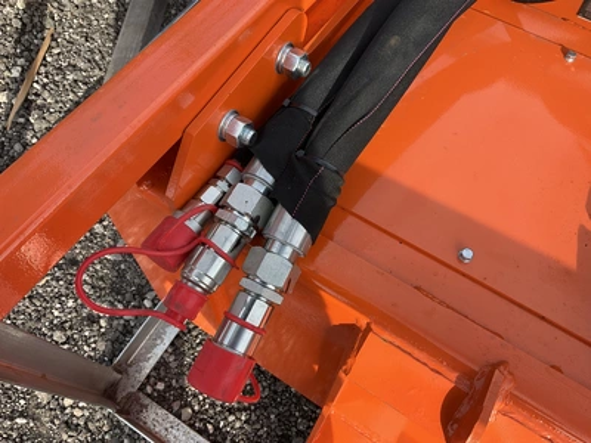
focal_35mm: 29
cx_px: 296
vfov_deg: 48.2
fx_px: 495
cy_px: 222
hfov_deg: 61.7
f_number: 1.8
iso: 25
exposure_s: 1/504
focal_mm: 3
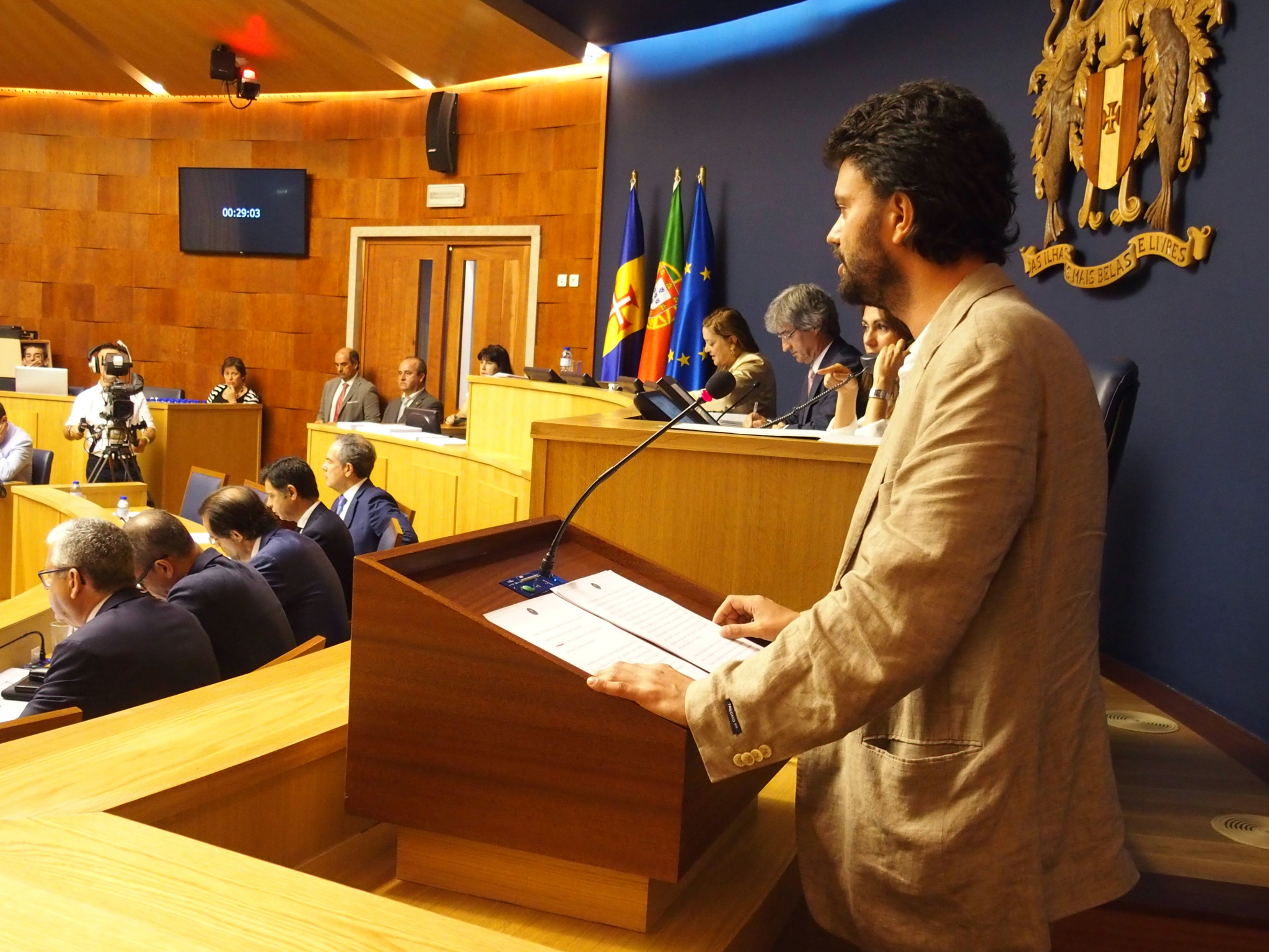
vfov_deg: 40.7
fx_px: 1283
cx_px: 634
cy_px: 476
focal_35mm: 35
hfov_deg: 52.6
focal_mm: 7.4
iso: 1000
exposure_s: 1/50
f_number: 2.8
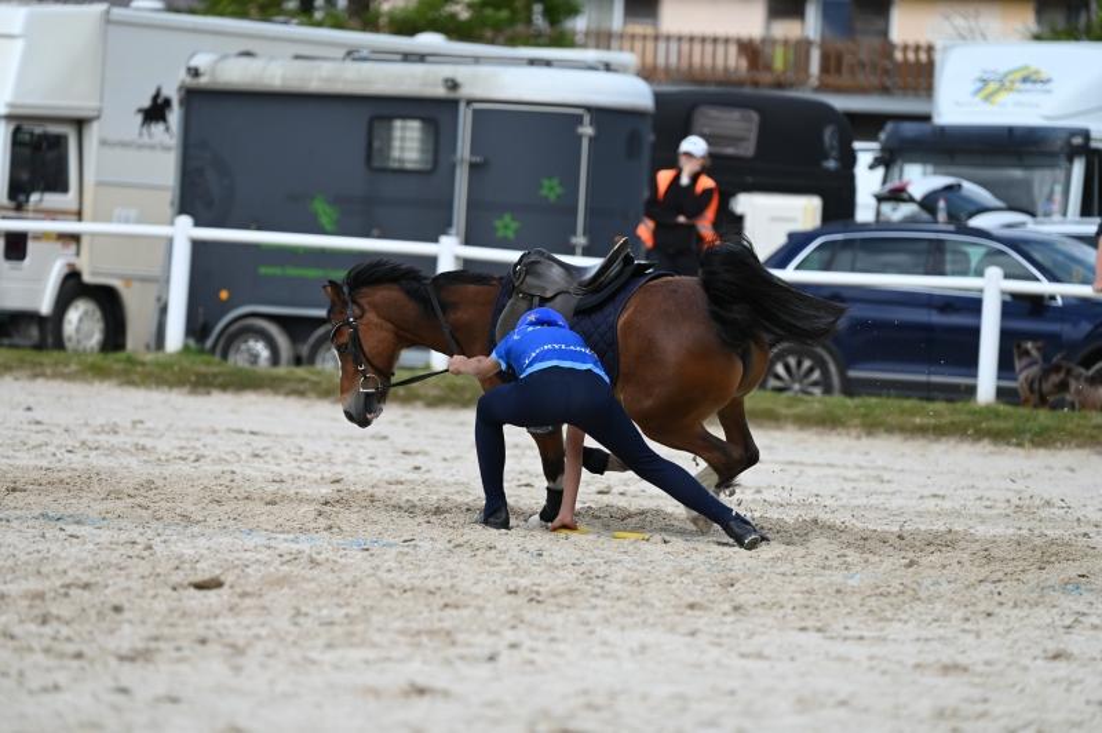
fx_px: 7340
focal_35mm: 240
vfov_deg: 5.7
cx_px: 551
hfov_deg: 8.6
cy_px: 366
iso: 280
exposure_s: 1/1250
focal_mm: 240
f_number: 5.6
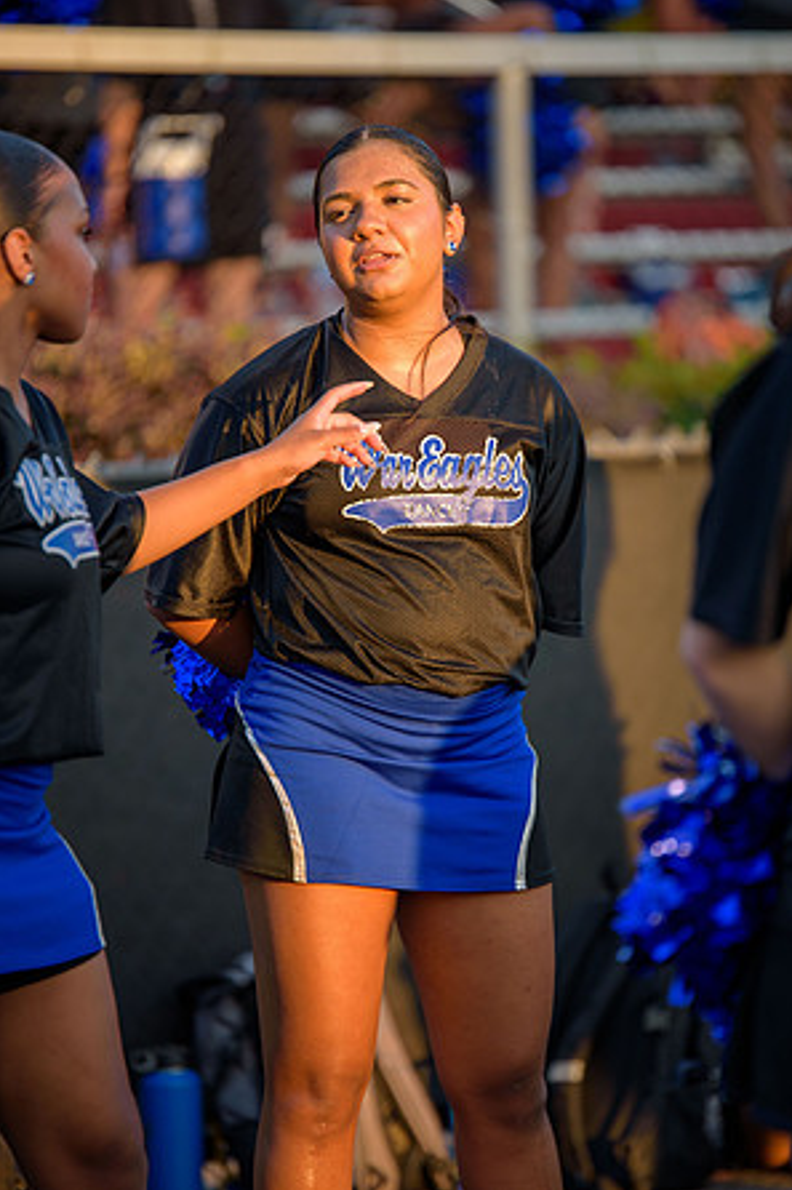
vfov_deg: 10.2
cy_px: 592
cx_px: 397
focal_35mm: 202
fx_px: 6671
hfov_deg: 6.8
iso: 110
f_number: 2.8
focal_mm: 200
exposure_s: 1/500
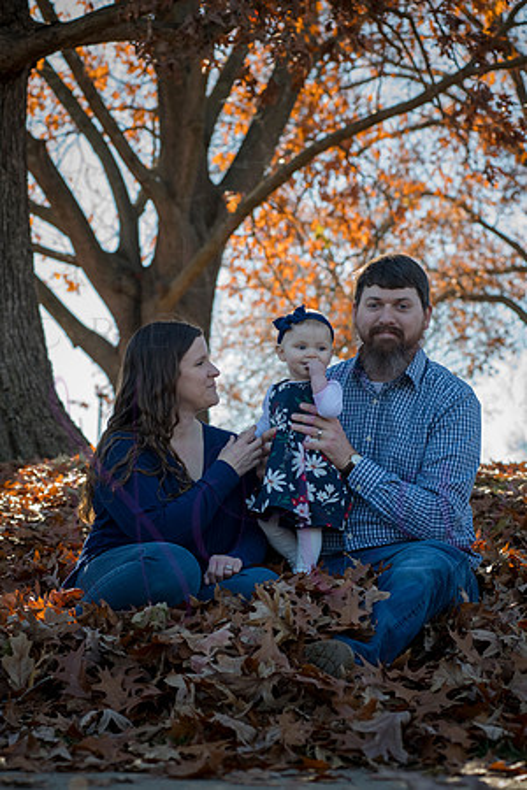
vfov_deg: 25.4
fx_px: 1757
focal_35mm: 80
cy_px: 395
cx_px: 264
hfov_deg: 17.1
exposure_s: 1/320
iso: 400
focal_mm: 80
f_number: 6.3
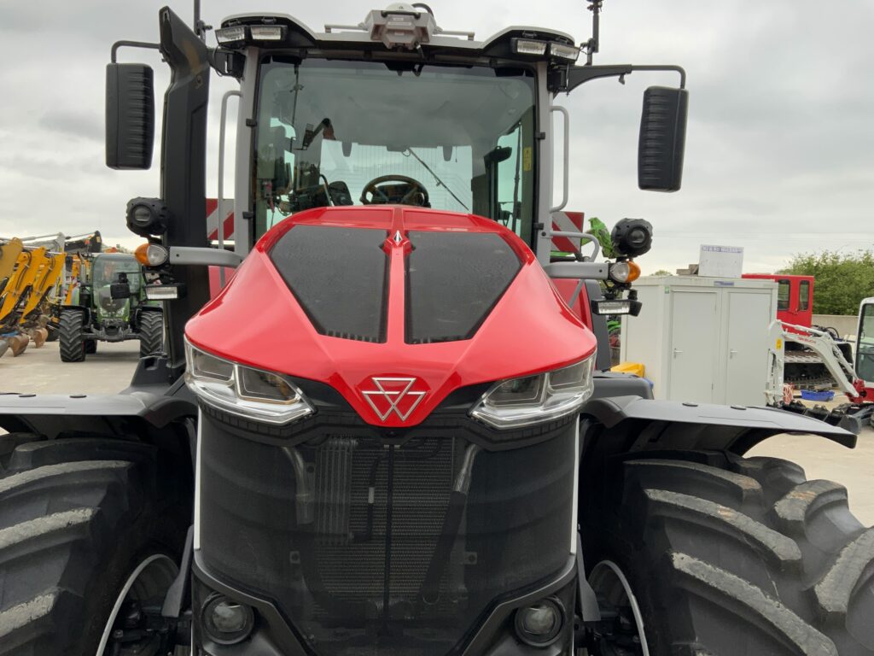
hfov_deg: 61.7
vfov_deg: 48.2
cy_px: 328
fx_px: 732
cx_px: 437
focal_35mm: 29
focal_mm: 3
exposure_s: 1/248
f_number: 1.8
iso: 16
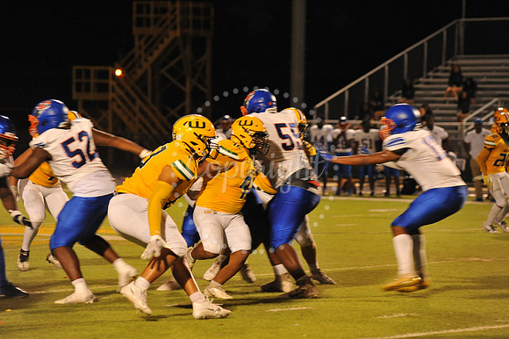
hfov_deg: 10.3
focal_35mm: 200
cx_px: 254
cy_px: 170
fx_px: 2826
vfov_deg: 6.9
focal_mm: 200
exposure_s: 1/160
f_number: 5.6
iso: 3200
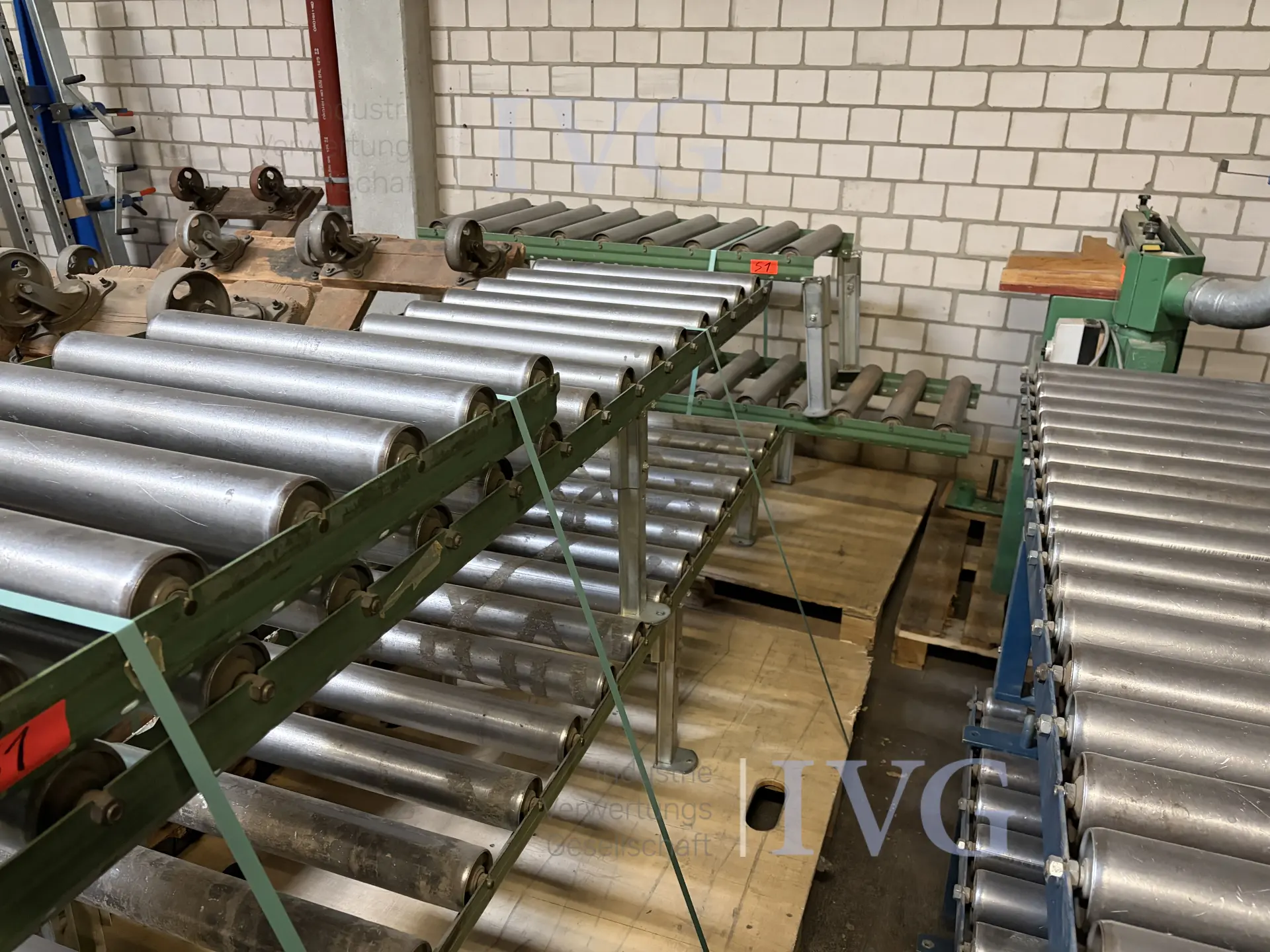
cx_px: 635
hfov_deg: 67.3
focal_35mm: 26
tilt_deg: -21.1
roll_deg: -0.4
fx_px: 954
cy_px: 476
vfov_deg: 53.1
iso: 500
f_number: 1.6
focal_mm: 5.96
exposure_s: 1/33
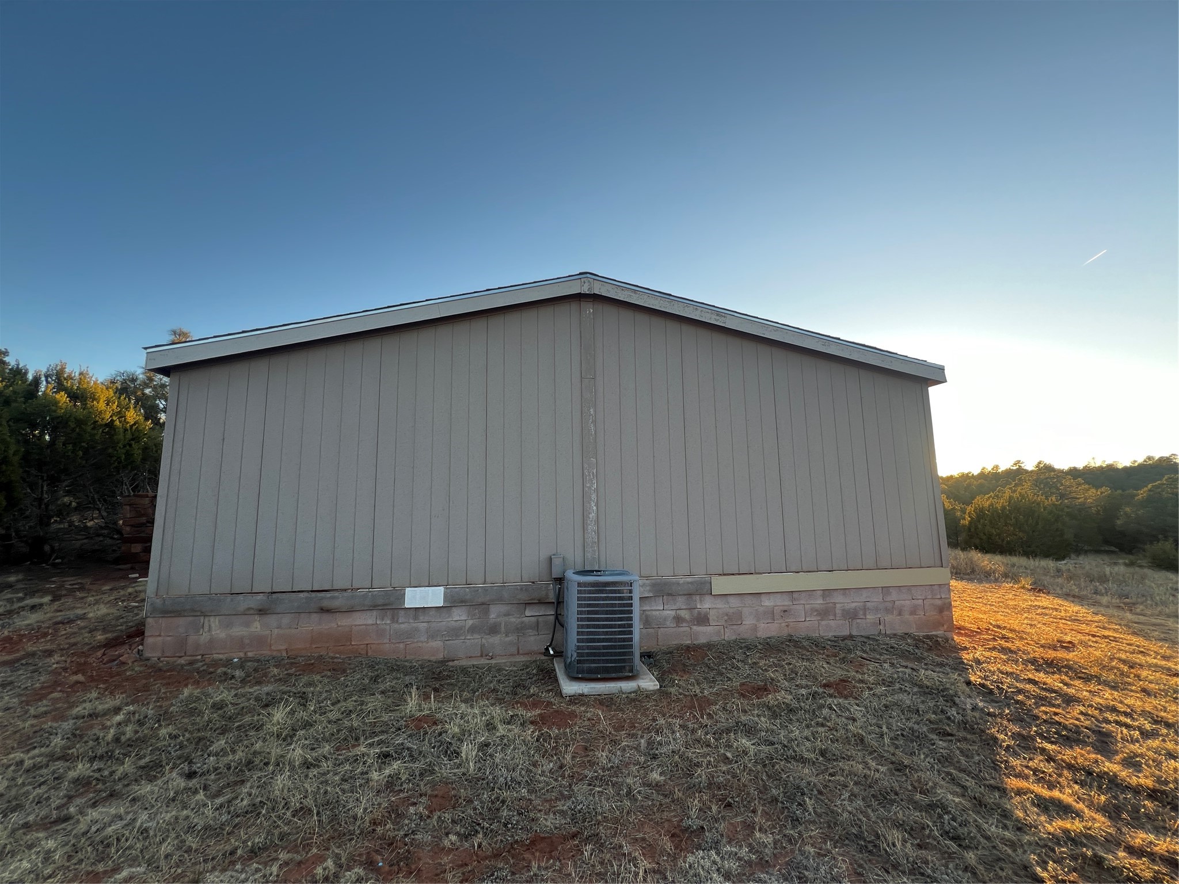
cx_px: 590
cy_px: 442
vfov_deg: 89.9
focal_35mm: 13
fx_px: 443
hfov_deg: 106.2
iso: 32
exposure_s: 1/99
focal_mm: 1.57
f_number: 1.8
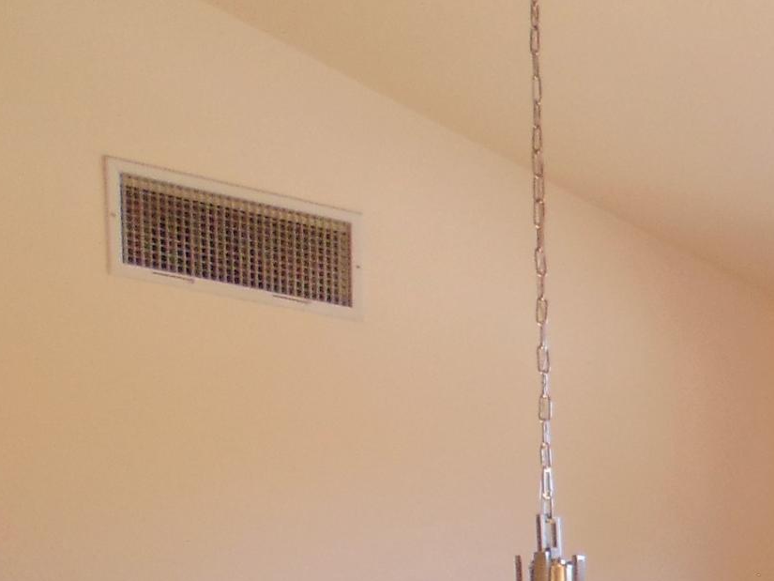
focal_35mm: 80
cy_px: 1025
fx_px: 1789
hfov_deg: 21.5
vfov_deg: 15.9
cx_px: 1065
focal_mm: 4
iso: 80
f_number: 3.1
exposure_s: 1/40
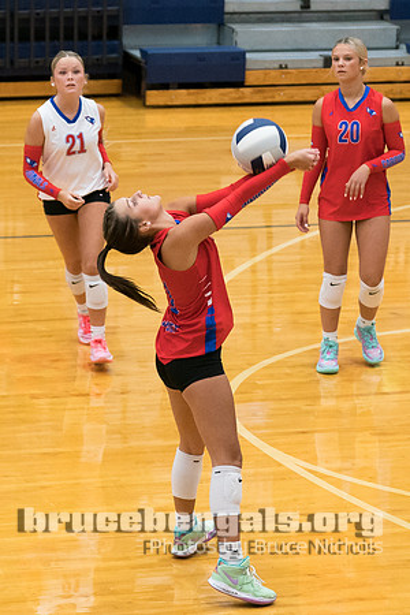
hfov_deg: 7.8
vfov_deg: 11.6
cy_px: 263
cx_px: 198
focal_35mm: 177
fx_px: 3025
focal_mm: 70
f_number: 2.8
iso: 3200
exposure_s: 1/1000
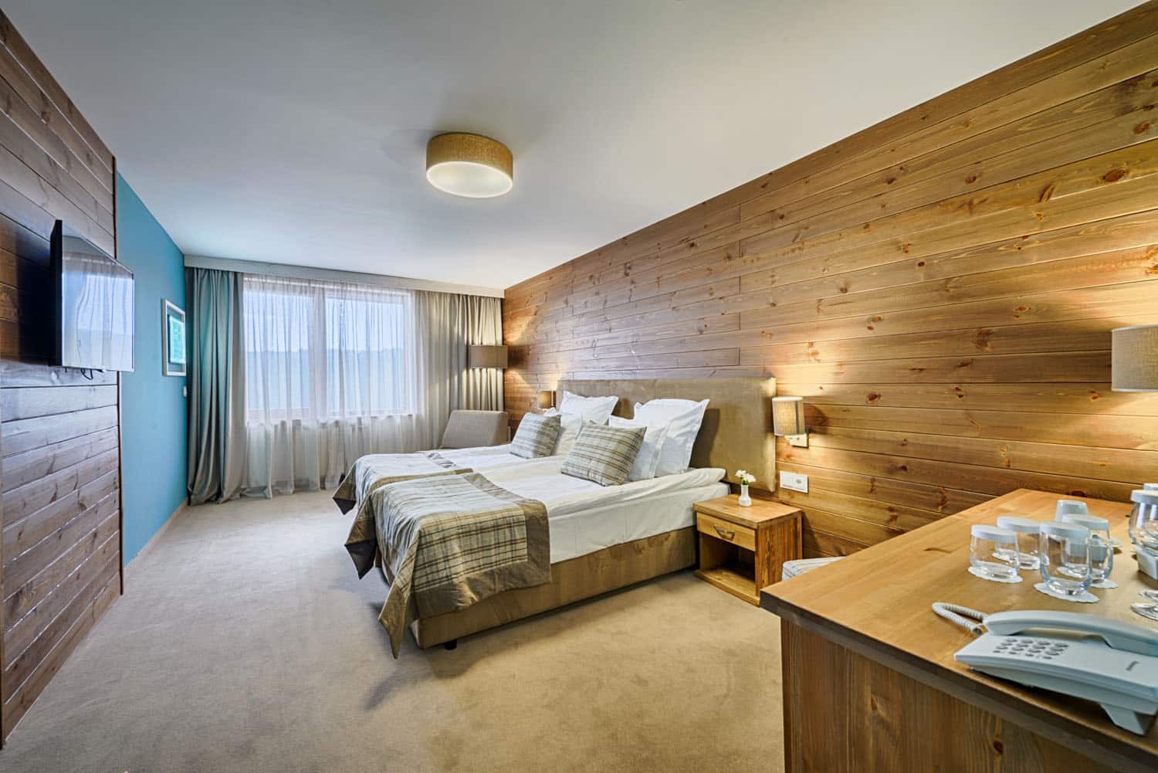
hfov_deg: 104.2
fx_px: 450
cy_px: 386
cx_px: 579
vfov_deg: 81.2
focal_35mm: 14
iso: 200
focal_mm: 14
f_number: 11
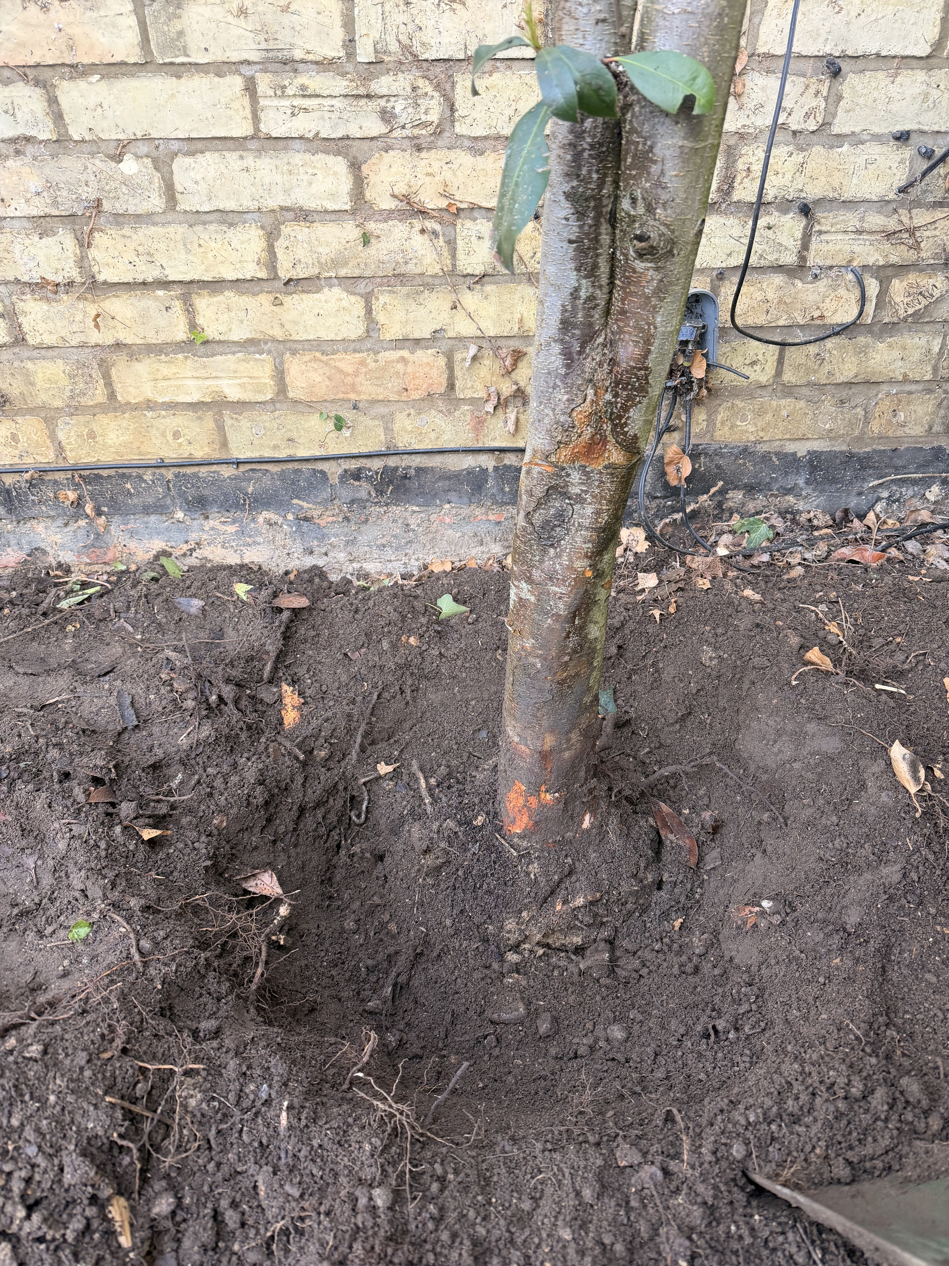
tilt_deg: -32.6
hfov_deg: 56.8
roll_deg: -0.4
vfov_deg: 71.6
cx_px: 474
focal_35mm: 24
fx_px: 877
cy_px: 633
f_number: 1.78
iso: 160
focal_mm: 6.76
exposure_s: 1/121
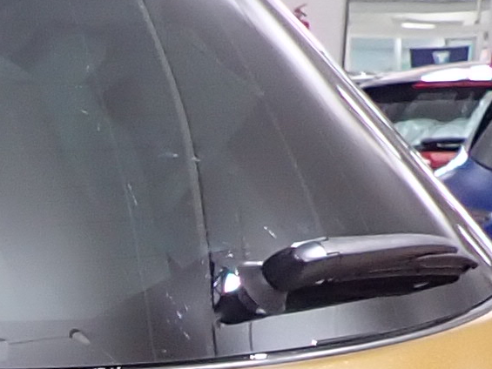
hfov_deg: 10.0
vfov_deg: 8.0
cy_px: 757
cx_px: -601
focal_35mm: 177
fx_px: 2516
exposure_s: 1/60
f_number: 2
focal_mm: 4.5
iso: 200
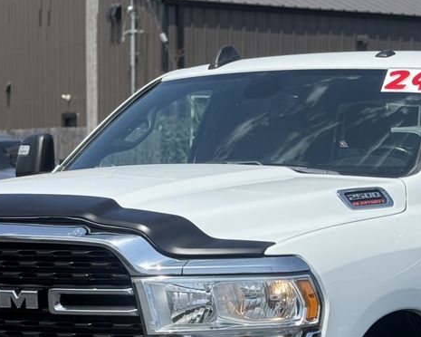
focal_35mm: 129
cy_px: 345
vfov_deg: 11.8
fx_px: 1607
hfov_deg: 14.9
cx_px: 292
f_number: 1.78
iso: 64
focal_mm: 6.76
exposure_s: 1/4098
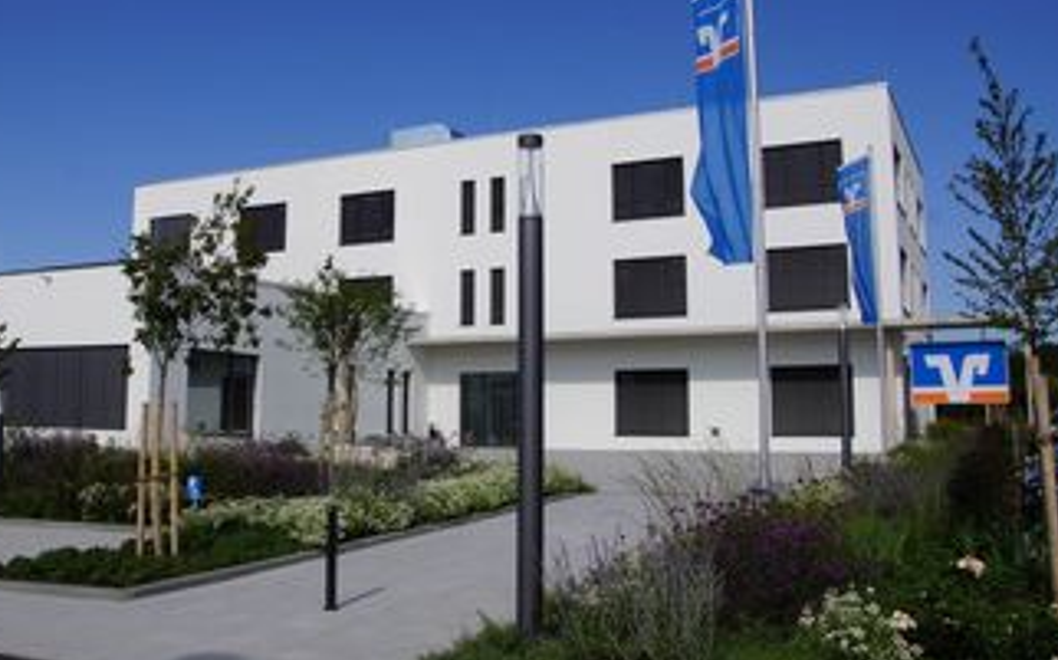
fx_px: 1009
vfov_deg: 36.0
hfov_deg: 54.9
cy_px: 248
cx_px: 414
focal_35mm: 35
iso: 100
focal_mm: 18
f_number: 13
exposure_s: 1/250
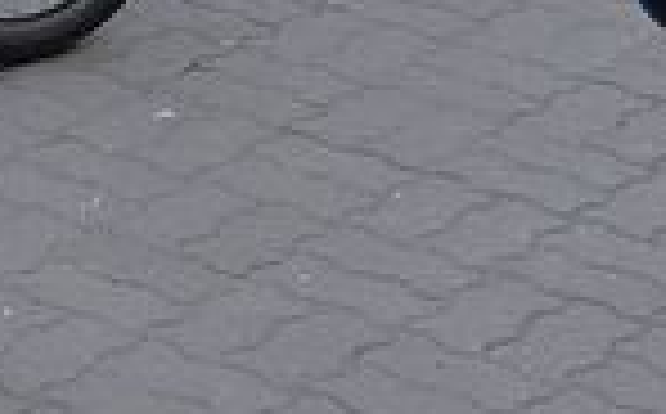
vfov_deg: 6.1
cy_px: -295
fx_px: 3824
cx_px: -207
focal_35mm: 211
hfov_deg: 9.8
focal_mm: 24
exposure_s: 1/320
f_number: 9
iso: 500
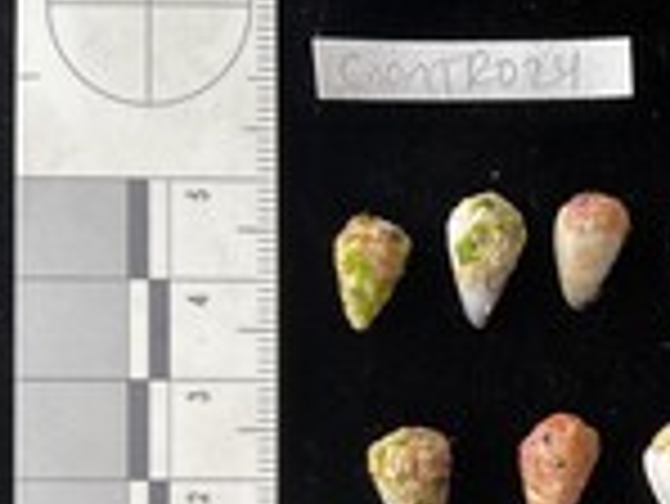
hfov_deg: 27.4
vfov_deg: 21.3
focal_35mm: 68
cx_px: 612
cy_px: 421
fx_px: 1317
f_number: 1.8
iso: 32
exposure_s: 1/120
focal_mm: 3
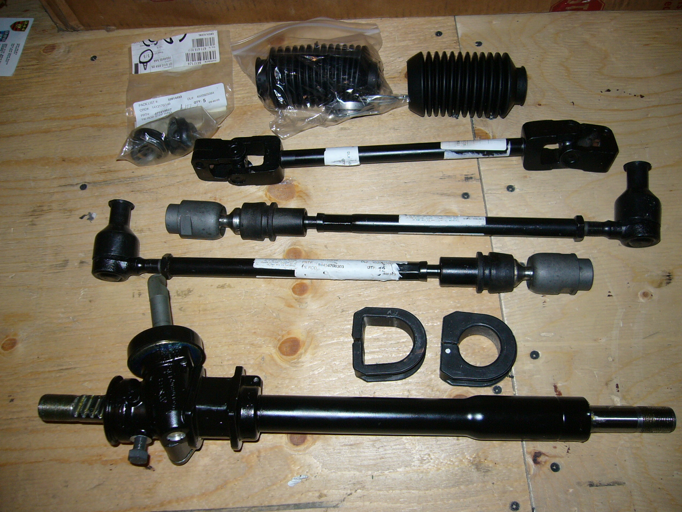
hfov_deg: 52.6
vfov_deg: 40.7
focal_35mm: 35
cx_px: 341
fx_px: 690
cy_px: 256
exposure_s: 1/60
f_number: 2.8
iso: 100
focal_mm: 5.8
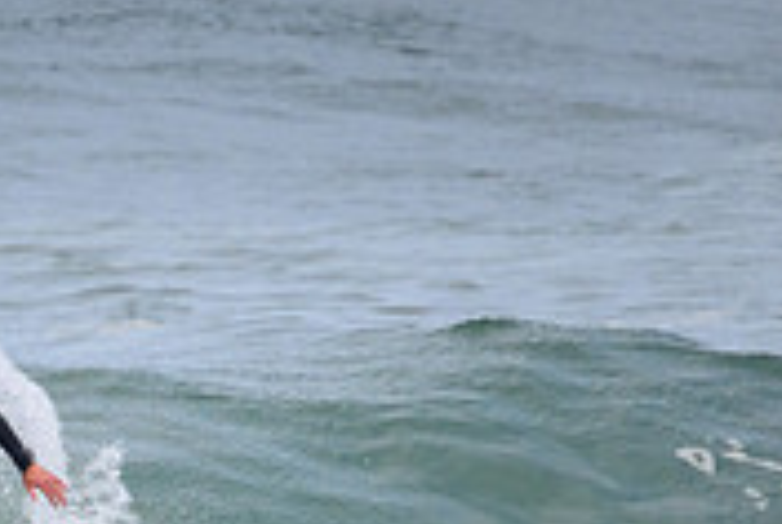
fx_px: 57290
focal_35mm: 2633
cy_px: 713
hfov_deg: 0.8
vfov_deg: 0.5
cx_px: -40
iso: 900
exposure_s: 1/2000
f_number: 11
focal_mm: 800
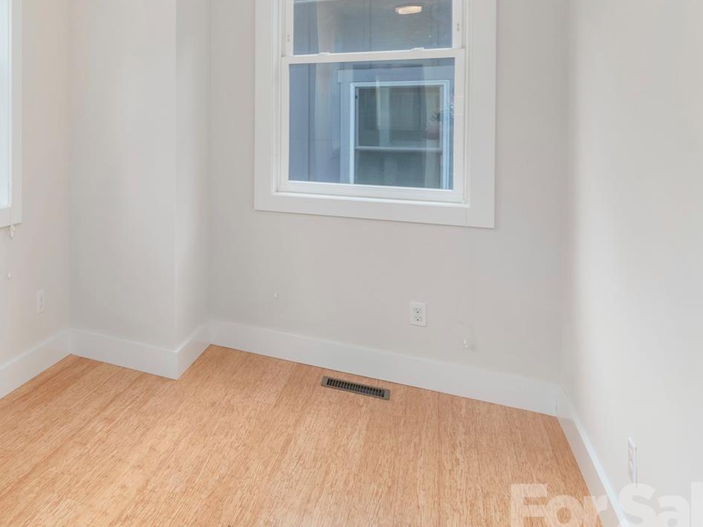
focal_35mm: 29
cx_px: -10
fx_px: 589
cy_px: 124
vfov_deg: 46.3
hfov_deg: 49.5
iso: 320
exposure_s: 1/125
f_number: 8
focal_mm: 14
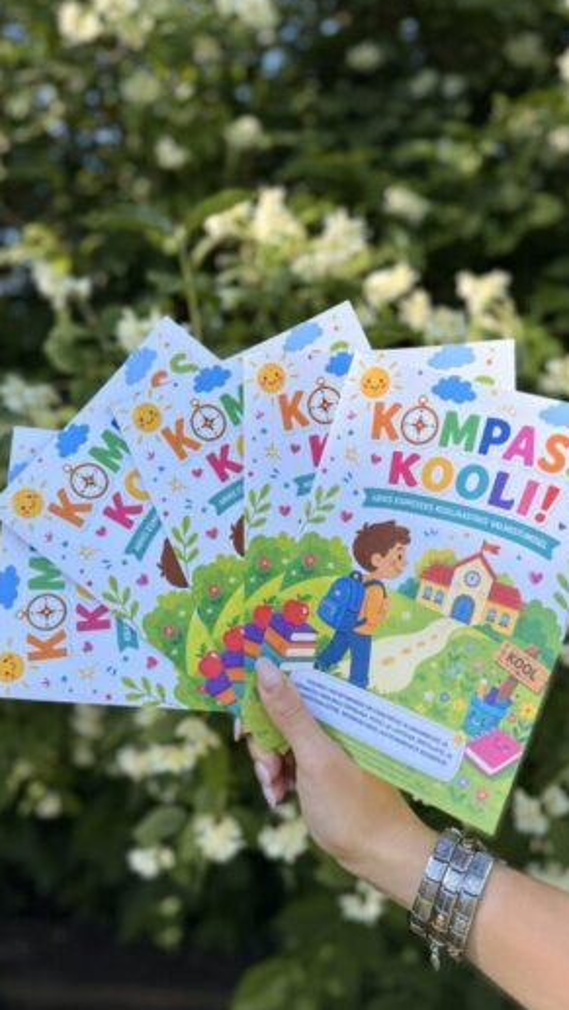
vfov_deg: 69.9
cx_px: 282
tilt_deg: -6.8
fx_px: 724
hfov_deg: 42.9
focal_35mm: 27
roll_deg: -0.1
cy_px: 508
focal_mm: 6.76
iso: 80
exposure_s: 1/1585
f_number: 1.78
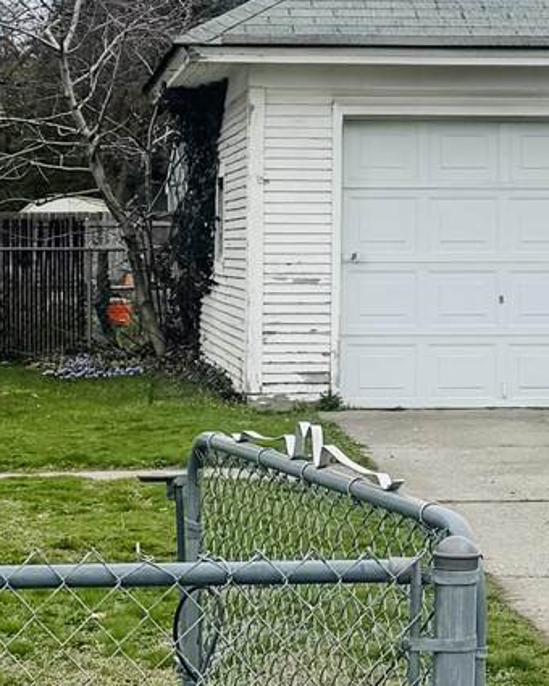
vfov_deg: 15.1
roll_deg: -0.6
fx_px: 2579
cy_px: 421
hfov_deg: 12.1
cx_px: 347
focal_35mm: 127
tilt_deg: -3.4
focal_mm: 6.76
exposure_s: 1/4310
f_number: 1.78
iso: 80
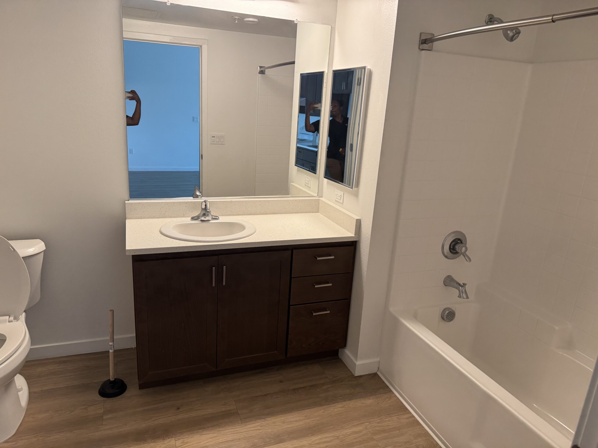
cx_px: 299
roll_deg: -4.5
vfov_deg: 56.8
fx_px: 415
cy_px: 224
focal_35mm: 24
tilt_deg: -16.4
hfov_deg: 71.6
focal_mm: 6.76
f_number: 1.78
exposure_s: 1/120
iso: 200
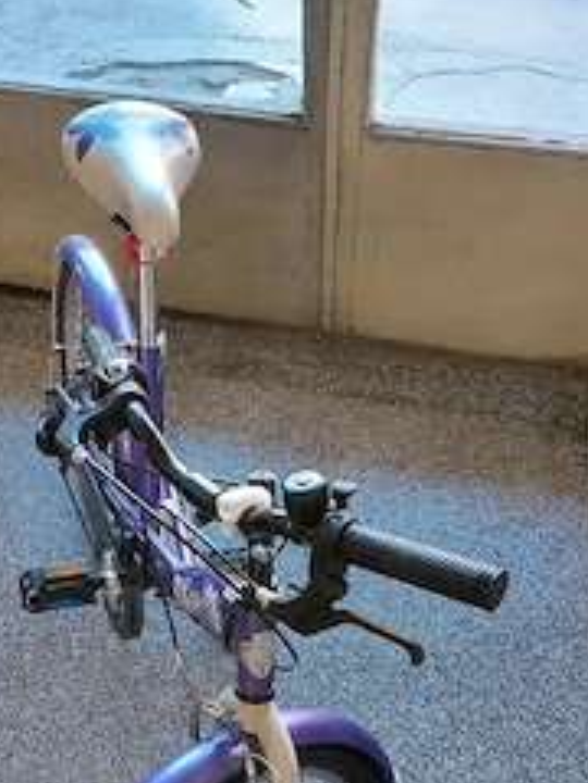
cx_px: 258
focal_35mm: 40
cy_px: 574
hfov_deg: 35.9
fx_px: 906
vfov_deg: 45.4
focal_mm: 5.23
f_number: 1.8
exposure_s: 1/50
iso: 125
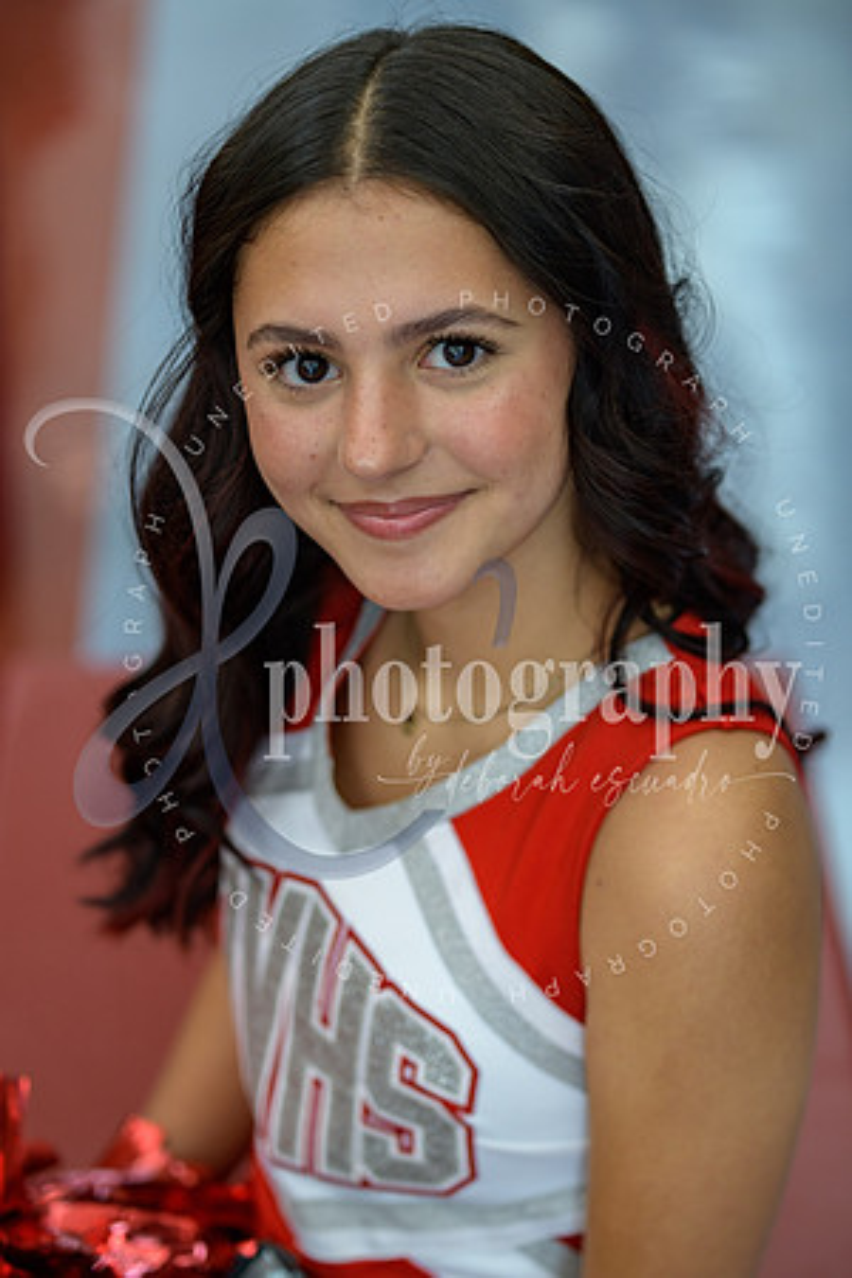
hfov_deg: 19.5
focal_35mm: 70
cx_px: 426
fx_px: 2485
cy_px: 639
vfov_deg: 28.8
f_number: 2.8
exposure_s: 1/125
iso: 250
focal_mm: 70
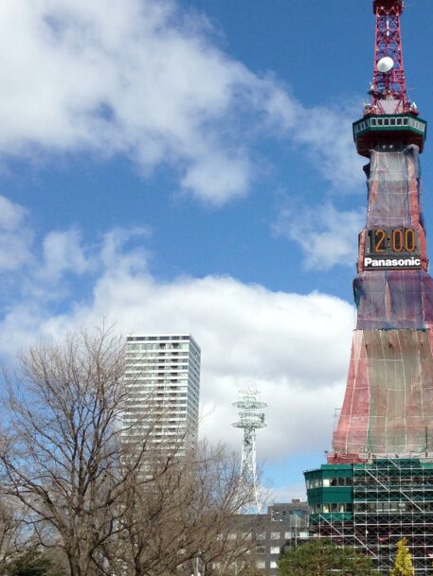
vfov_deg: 29.8
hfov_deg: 22.2
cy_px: 328
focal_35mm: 65
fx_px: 1084
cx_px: 373
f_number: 2.4
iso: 50
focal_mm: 4.13
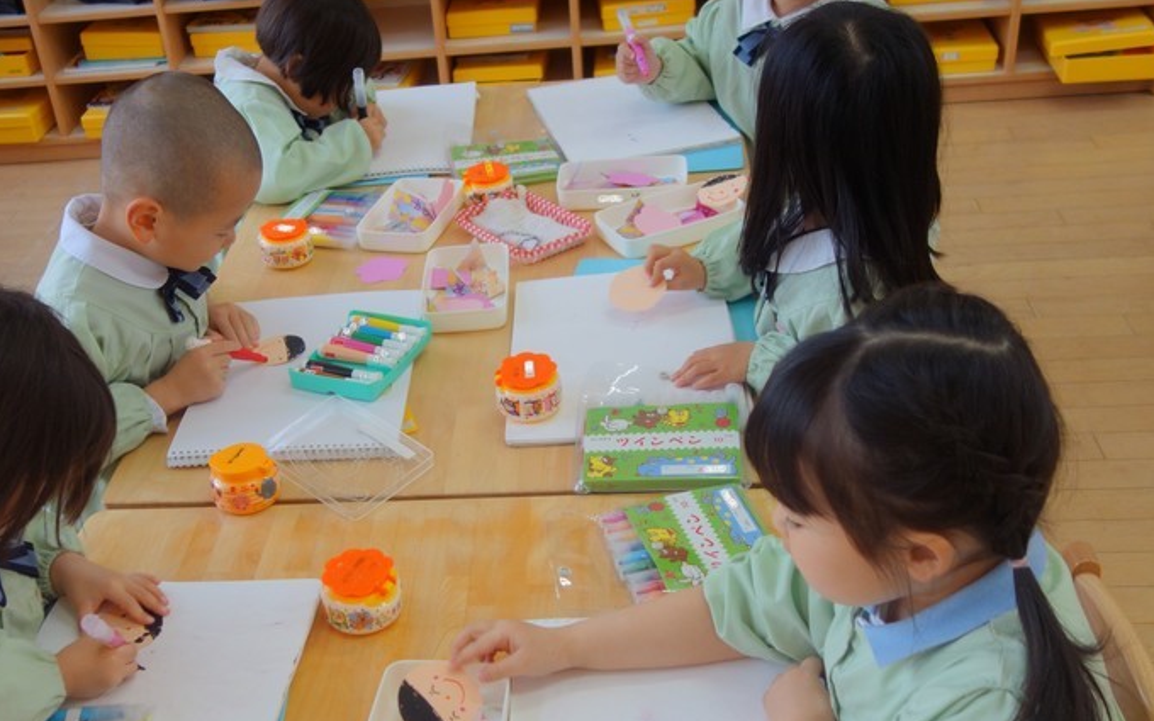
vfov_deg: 29.8
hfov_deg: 45.9
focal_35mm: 43
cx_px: 451
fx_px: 1352
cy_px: 439
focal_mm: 10.4
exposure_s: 1/100
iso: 125
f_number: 1.8
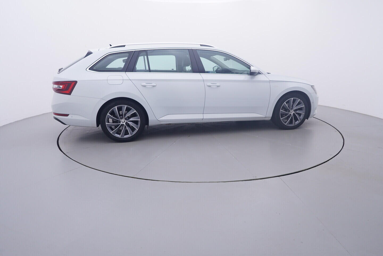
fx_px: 240
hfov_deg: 77.3
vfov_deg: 56.2
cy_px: 128
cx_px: 192
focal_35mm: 22
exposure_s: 1/80
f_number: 5
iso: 200
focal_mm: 15
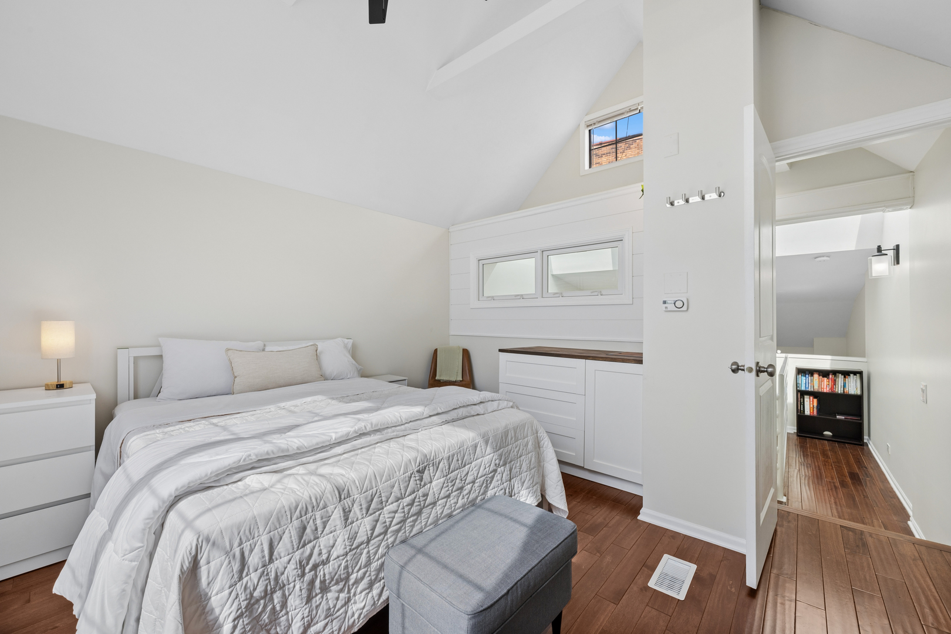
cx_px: 476
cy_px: 317
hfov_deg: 104.3
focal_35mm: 14
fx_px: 370
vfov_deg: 81.2
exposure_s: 1/250
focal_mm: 14
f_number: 11
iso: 400
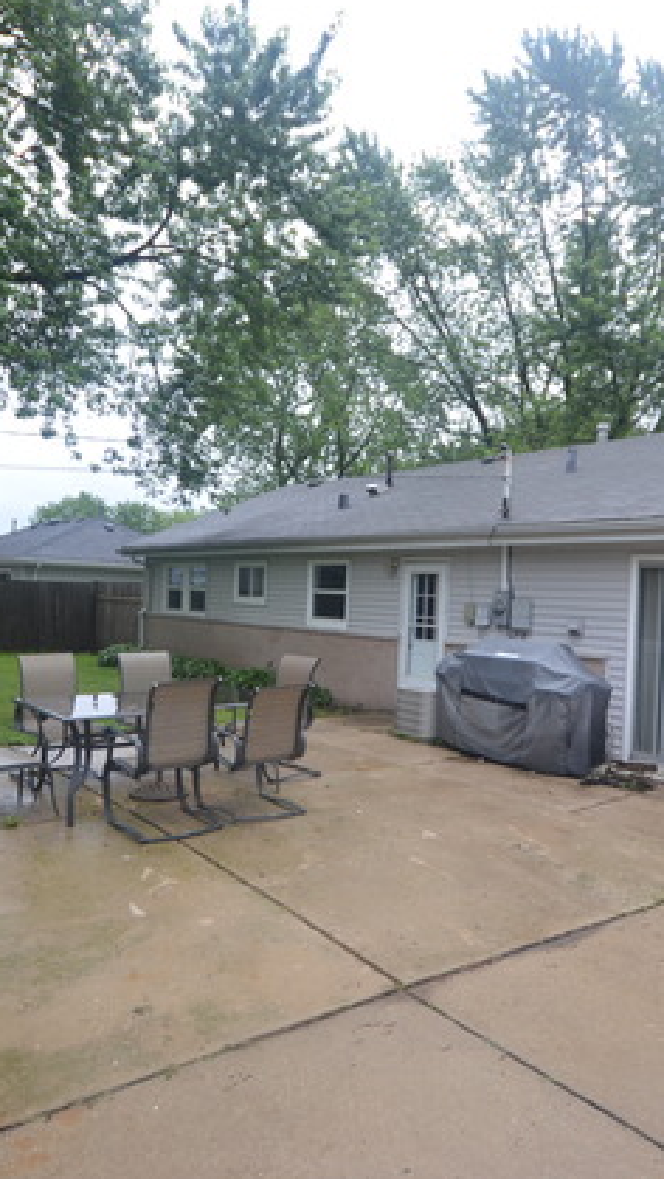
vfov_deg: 76.3
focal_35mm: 24
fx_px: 750
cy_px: 584
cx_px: 307
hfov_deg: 47.7
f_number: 5.6
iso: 100
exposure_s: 1/125
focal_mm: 10
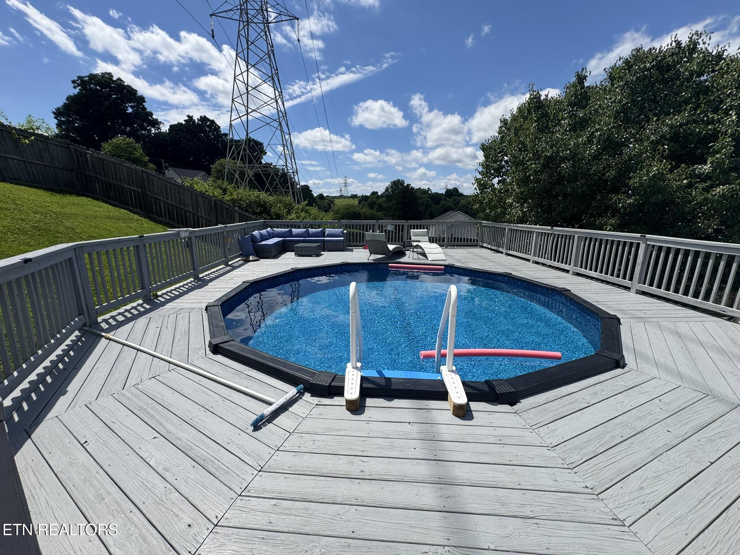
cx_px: 370
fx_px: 299
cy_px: 278
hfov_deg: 102.1
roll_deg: -0.8
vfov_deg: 85.7
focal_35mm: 14
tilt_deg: -13.1
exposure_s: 1/2985
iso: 50
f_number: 2.2
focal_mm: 2.22
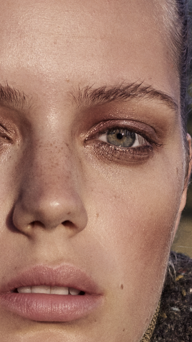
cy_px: 588
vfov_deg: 9.4
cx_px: 117
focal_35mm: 219
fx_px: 1983
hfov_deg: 5.5
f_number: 8
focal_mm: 50
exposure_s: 1/1000
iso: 500
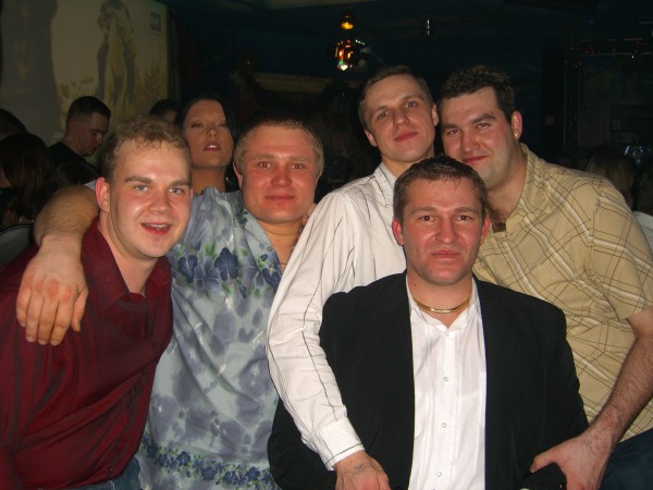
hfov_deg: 49.0
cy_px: 245
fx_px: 717
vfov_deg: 37.7
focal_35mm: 38
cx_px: 326
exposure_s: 1/60
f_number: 2.8
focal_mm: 7.9
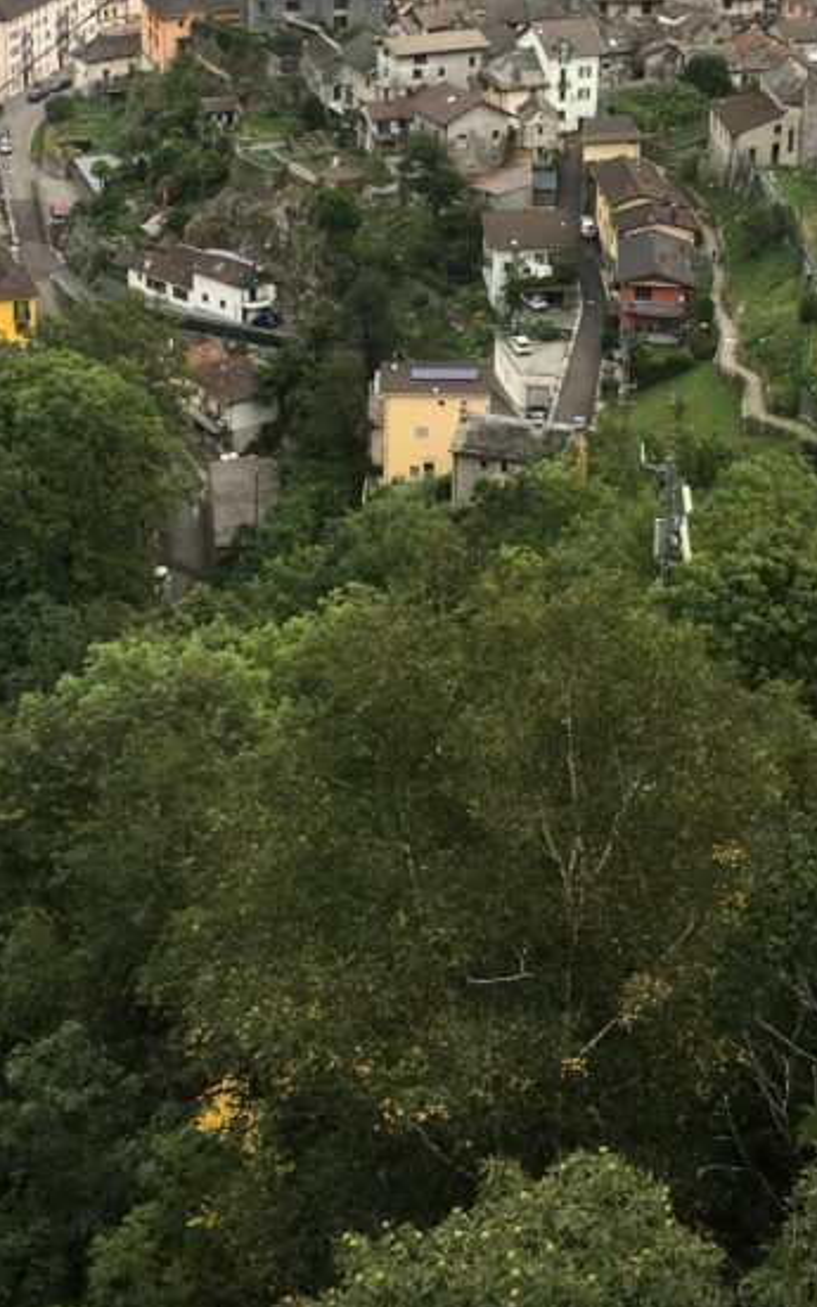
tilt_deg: -15.2
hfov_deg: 22.6
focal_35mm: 57
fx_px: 2031
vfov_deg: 33.9
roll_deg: -1.2
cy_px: 149
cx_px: 561
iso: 25
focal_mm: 4.15
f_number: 2.2
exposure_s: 1/366
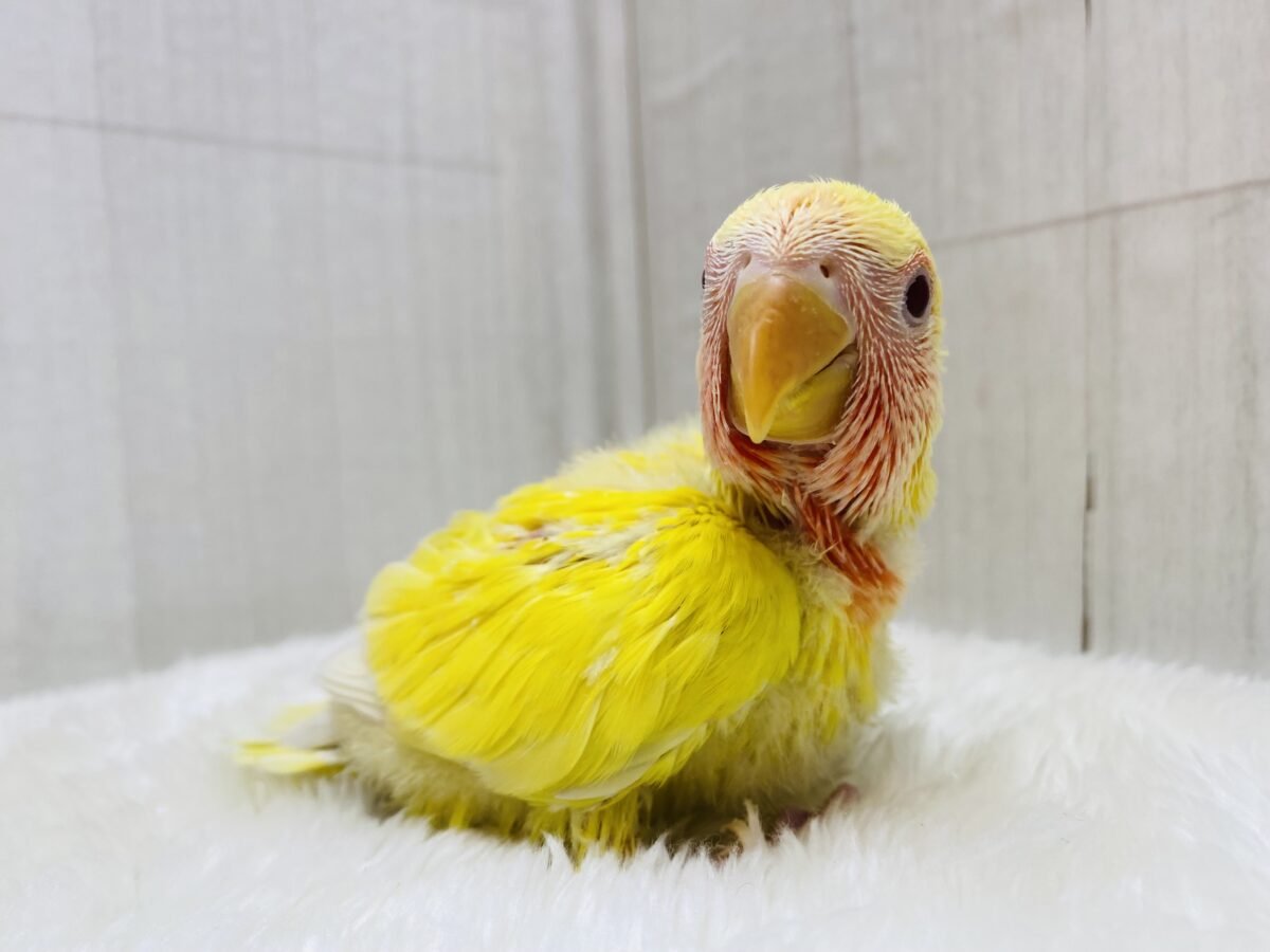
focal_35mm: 25
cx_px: 635
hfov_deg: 69.4
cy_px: 476
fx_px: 917
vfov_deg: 54.9
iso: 50
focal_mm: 4.25
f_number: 1.8
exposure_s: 1/100
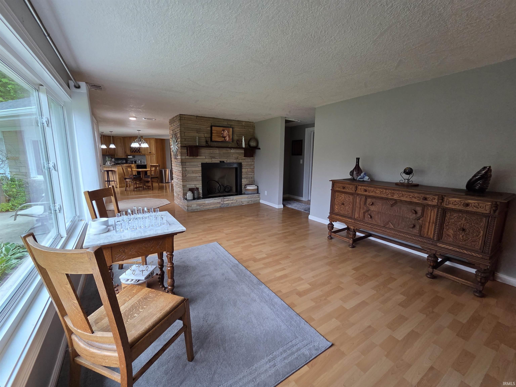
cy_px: 194
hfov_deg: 106.2
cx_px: 258
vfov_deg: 89.9
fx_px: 194
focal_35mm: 13
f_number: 2.2
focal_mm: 2.2
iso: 200
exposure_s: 1/120
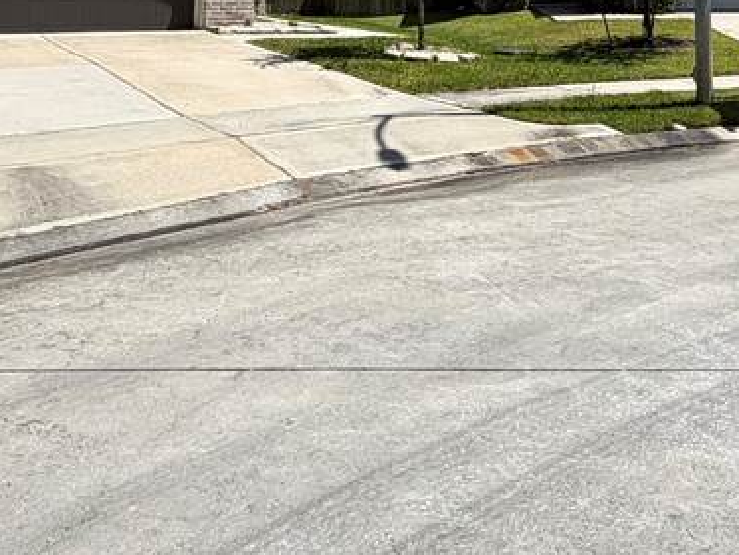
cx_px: 472
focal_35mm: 48
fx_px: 1025
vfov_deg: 26.9
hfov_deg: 39.3
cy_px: -105
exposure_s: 1/1235
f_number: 2.2
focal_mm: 2.22
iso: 20
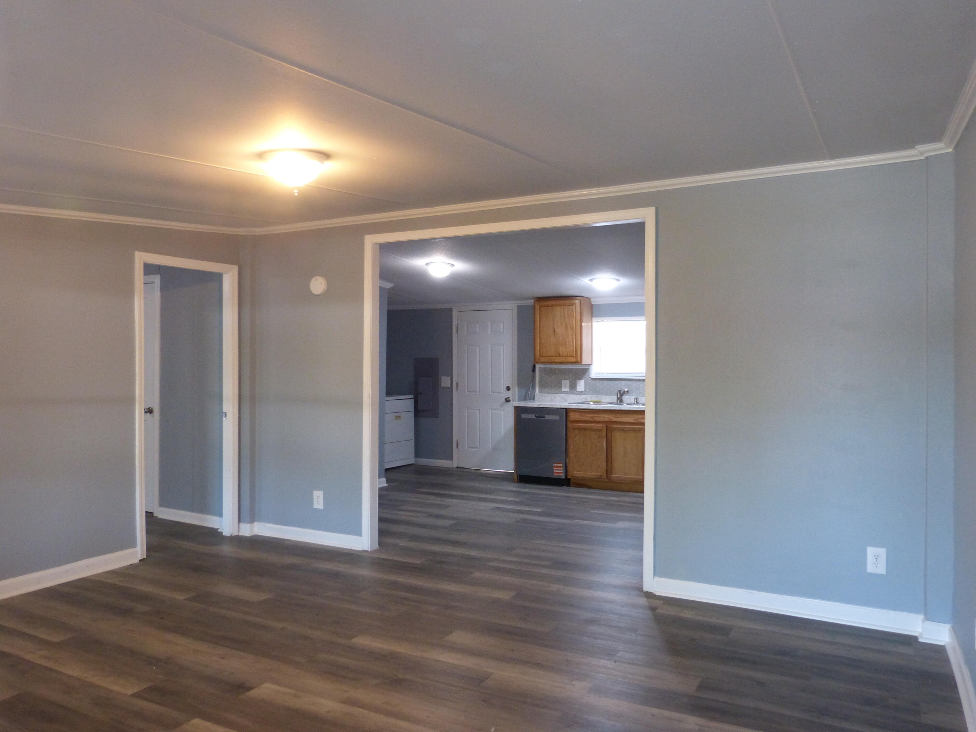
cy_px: 366
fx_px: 705
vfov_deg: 54.9
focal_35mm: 25
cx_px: 488
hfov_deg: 69.4
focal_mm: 4.5
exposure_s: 1/25
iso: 400
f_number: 2.8
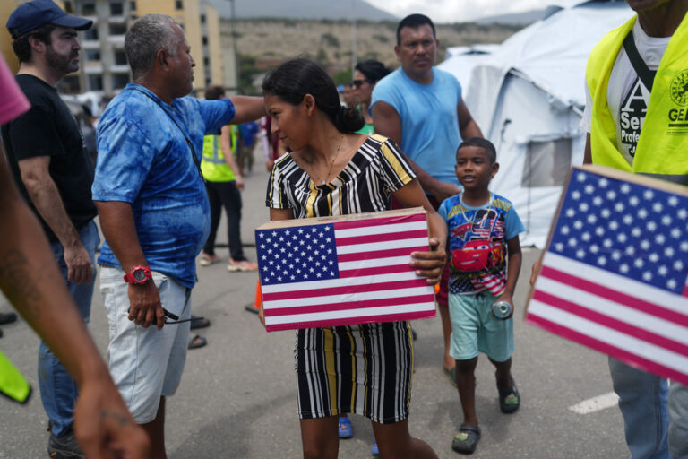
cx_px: 344
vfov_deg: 37.9
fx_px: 669
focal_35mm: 35
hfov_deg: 54.4
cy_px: 230
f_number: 2.2
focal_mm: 35
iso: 50
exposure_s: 1/1250
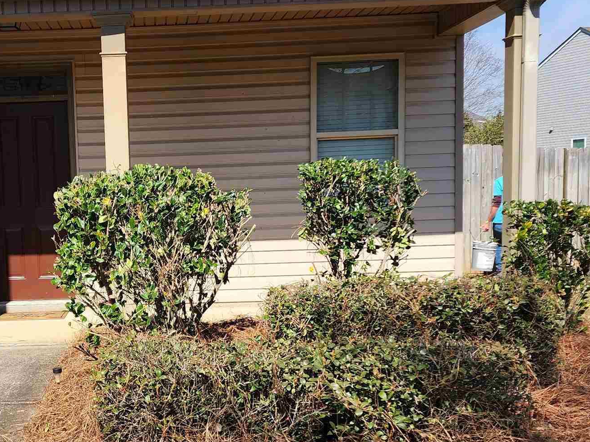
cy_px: 300
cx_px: 104
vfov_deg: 26.9
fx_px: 920
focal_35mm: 54
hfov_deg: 34.3
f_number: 1.8
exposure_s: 1/866
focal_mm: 6.4
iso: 12
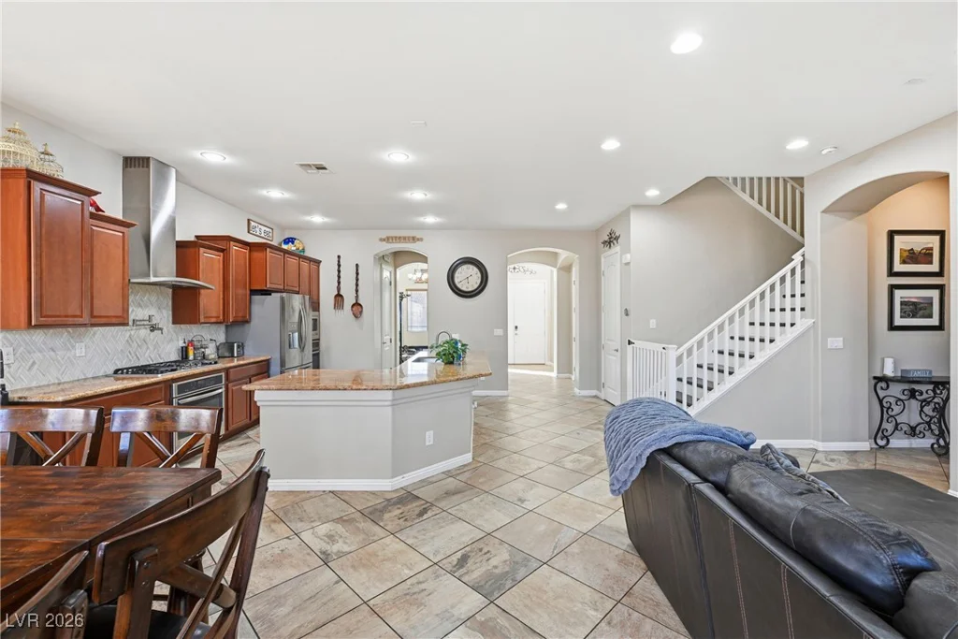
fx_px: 399
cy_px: 320
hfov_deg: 100.4
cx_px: 479
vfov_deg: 77.3
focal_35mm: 15
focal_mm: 15
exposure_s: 1/160
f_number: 9
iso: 500
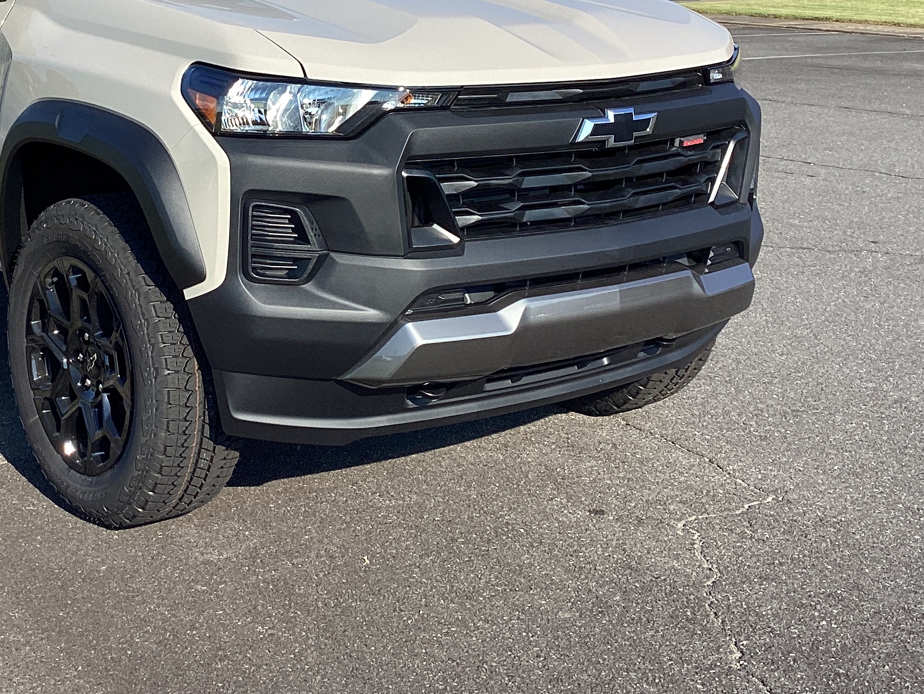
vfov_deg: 24.2
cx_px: 223
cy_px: 179
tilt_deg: -7.3
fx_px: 1602
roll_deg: -1.0
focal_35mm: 60
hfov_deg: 31.6
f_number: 2.4
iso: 25
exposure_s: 1/970
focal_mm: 3.3
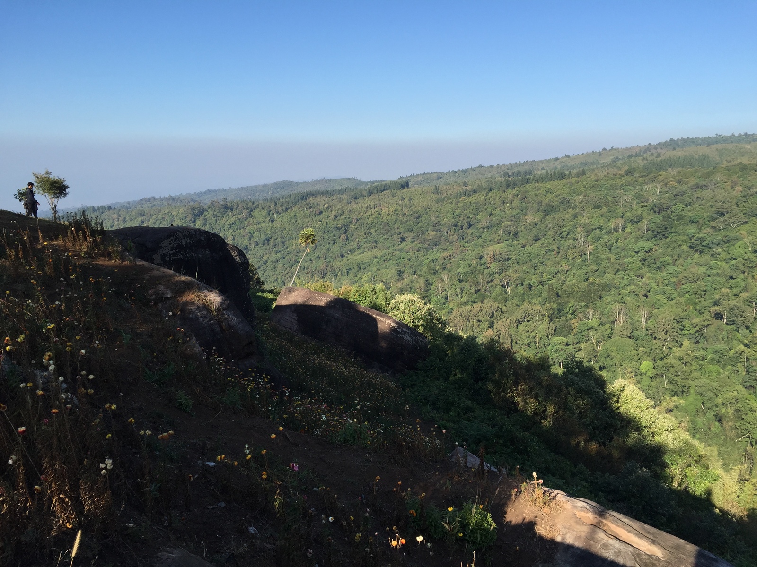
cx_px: 378
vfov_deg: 48.2
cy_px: 284
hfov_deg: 61.7
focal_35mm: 29
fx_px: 634
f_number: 2.2
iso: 32
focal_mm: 4.15
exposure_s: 1/1319
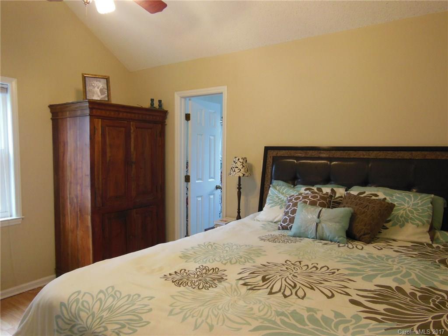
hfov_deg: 69.4
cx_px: 224
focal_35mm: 25
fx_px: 324
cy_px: 168
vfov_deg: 54.9
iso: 400
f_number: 3.5
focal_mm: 4.5
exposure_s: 1/30
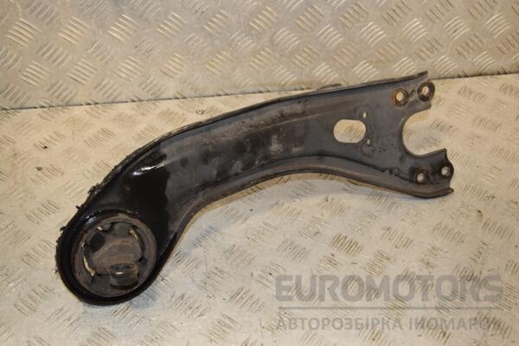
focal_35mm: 45
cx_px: 260
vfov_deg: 29.9
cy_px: 173
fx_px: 649
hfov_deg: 43.6
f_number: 6.3
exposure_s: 1/200
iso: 800
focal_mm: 30
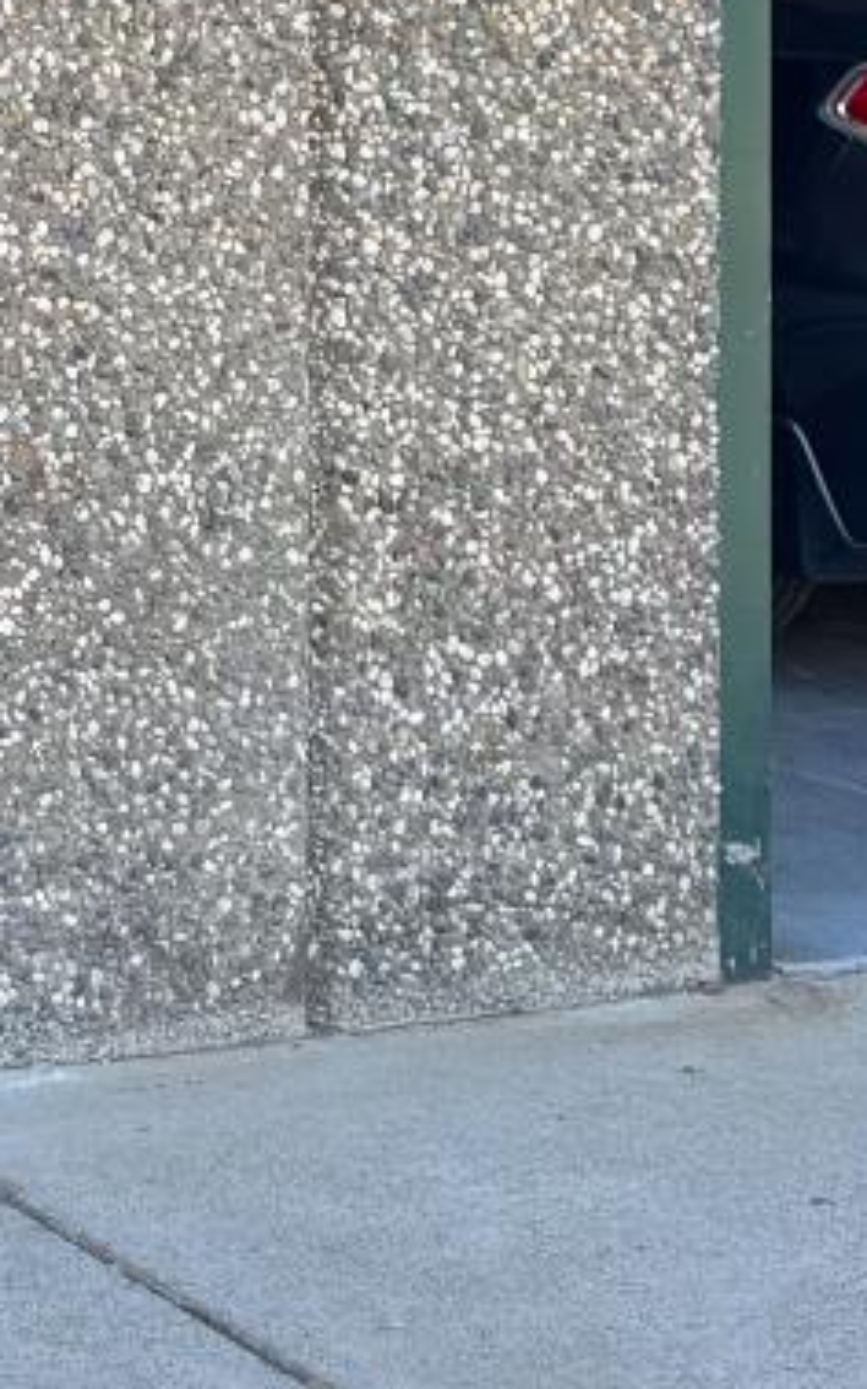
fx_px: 3821
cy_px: -454
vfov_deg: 19.0
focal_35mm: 101
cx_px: -860
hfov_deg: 11.6
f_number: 1.78
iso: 80
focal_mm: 6.76
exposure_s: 1/506
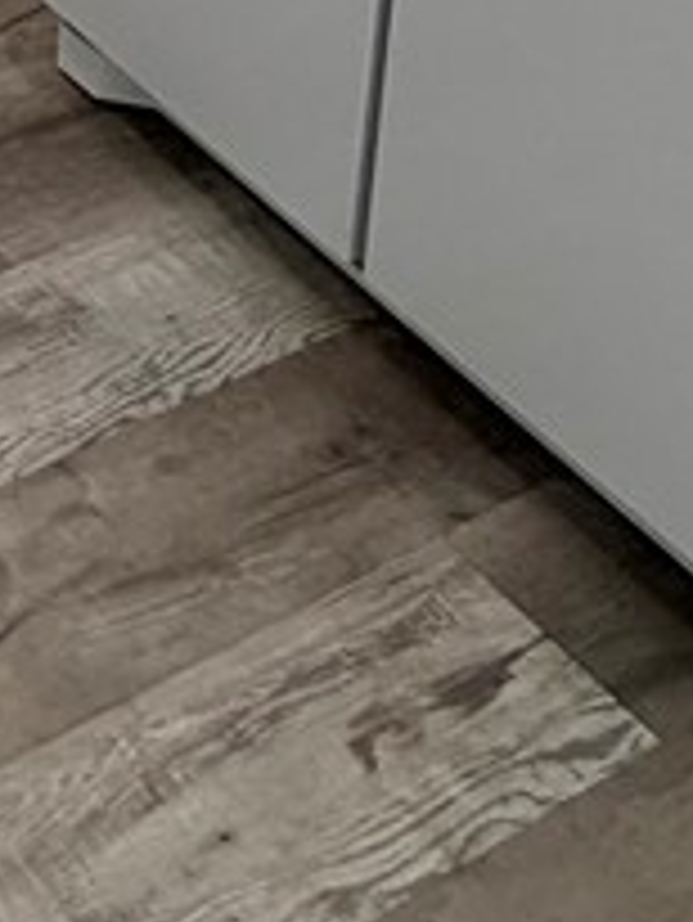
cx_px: -734
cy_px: -886
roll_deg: +2.5
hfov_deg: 15.9
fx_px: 1867
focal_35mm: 70
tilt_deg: -10.3
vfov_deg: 18.7
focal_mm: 2.22
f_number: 2.2
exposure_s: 1/120
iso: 200
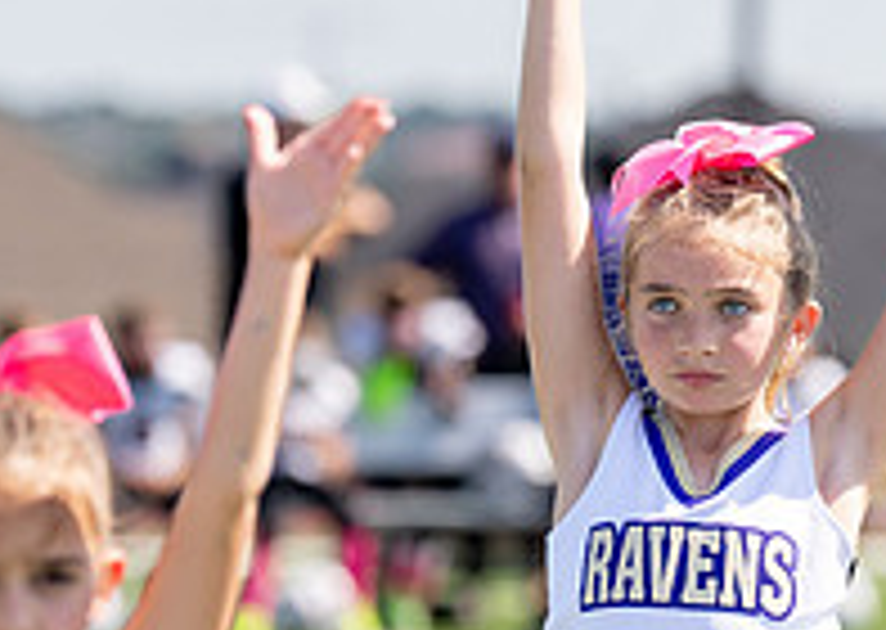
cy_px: 478
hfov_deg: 4.3
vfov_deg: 3.1
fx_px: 11731
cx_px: 815
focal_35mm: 467
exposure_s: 1/2500
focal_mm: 131
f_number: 2.8
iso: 200
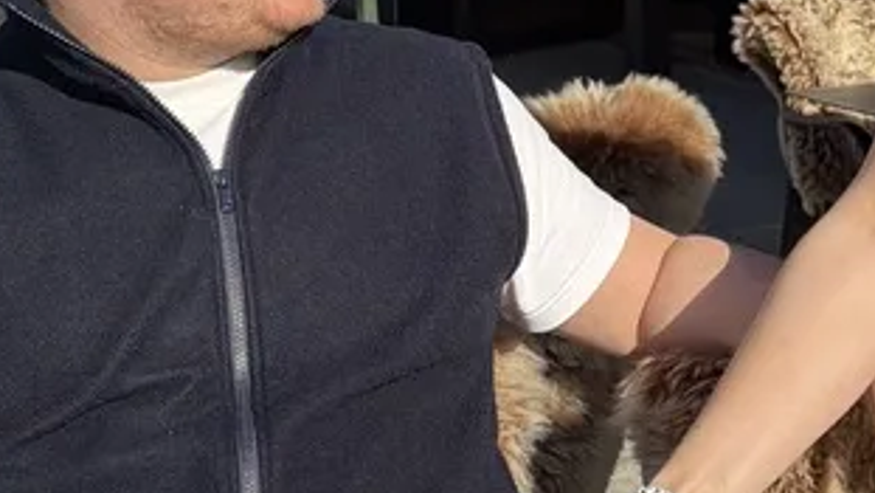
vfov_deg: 14.1
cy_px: 234
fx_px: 1996
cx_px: 695
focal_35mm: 86
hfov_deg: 24.4
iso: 320
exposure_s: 1/22727
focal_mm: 6.76
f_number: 1.78
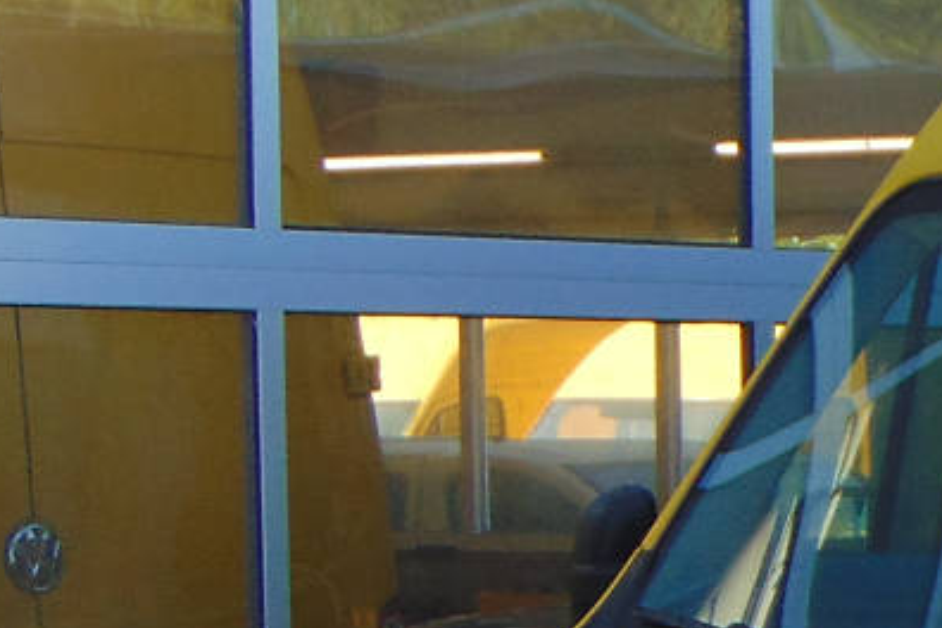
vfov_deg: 6.5
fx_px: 5495
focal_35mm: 210
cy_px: 930
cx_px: 1660
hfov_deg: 9.4
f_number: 3.5
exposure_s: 1/200
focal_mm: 9
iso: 80
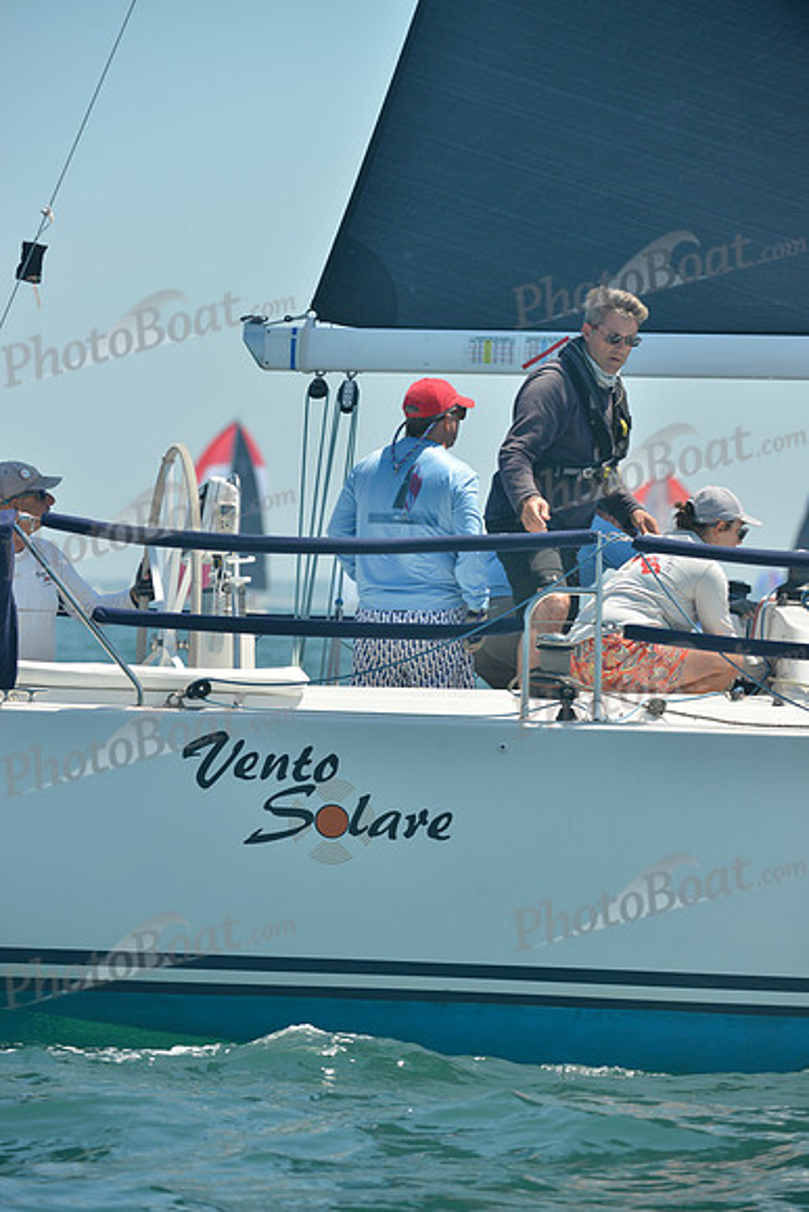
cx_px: 404
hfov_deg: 6.2
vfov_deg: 9.4
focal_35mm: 220
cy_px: 606
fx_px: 7411
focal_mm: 220
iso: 280
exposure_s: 1/1000
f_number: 6.3
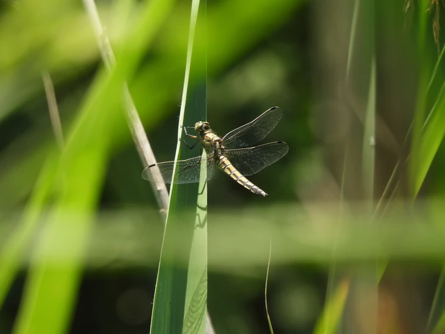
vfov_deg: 1.2
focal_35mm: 1200
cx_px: 222
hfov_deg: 1.7
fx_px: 15426
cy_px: 167
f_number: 6.3
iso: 100
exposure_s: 1/160
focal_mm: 214
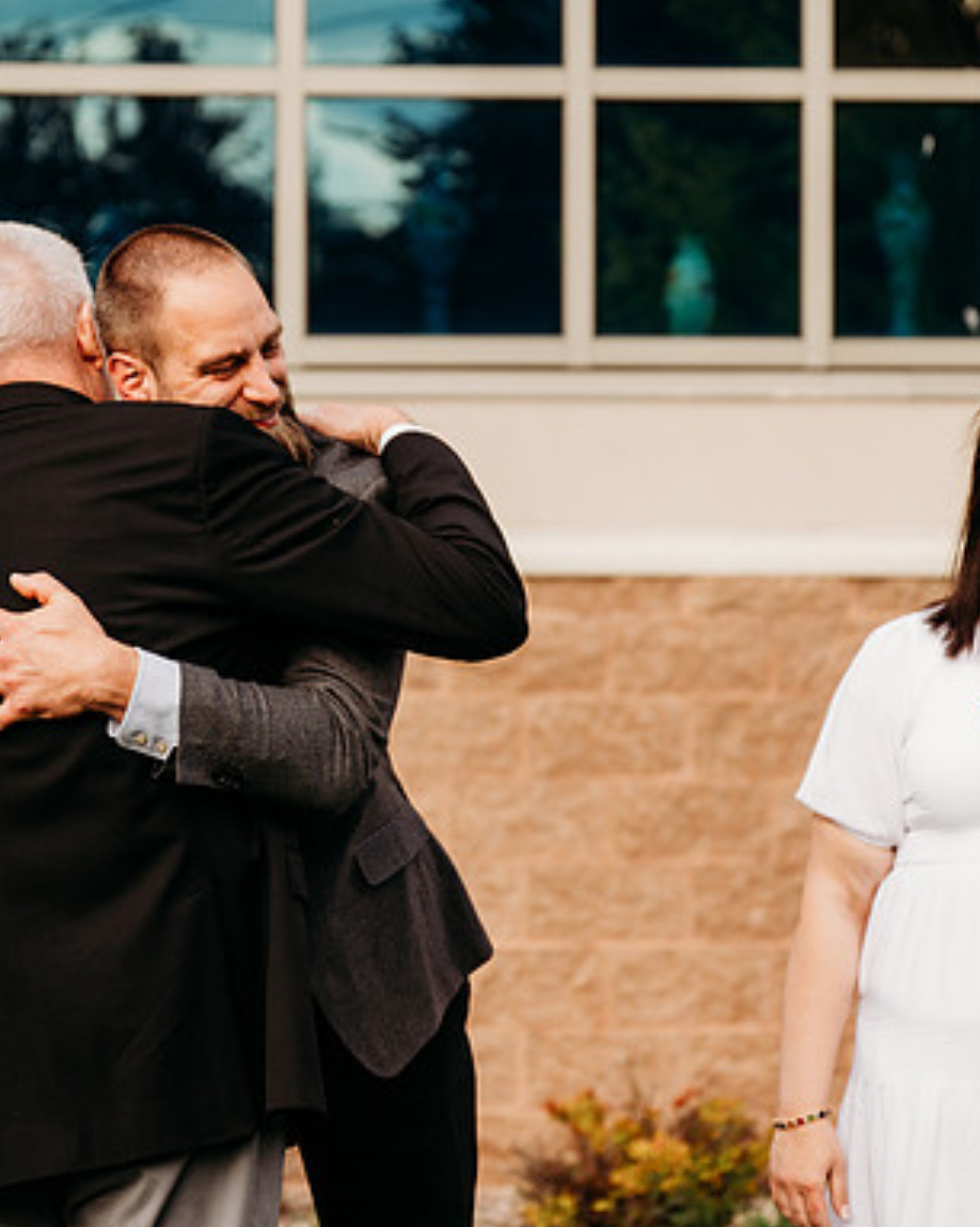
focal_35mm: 131
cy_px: 641
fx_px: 4753
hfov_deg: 11.8
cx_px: 430
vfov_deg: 14.7
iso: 200
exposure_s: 1/1600
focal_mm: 70
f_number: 2.8
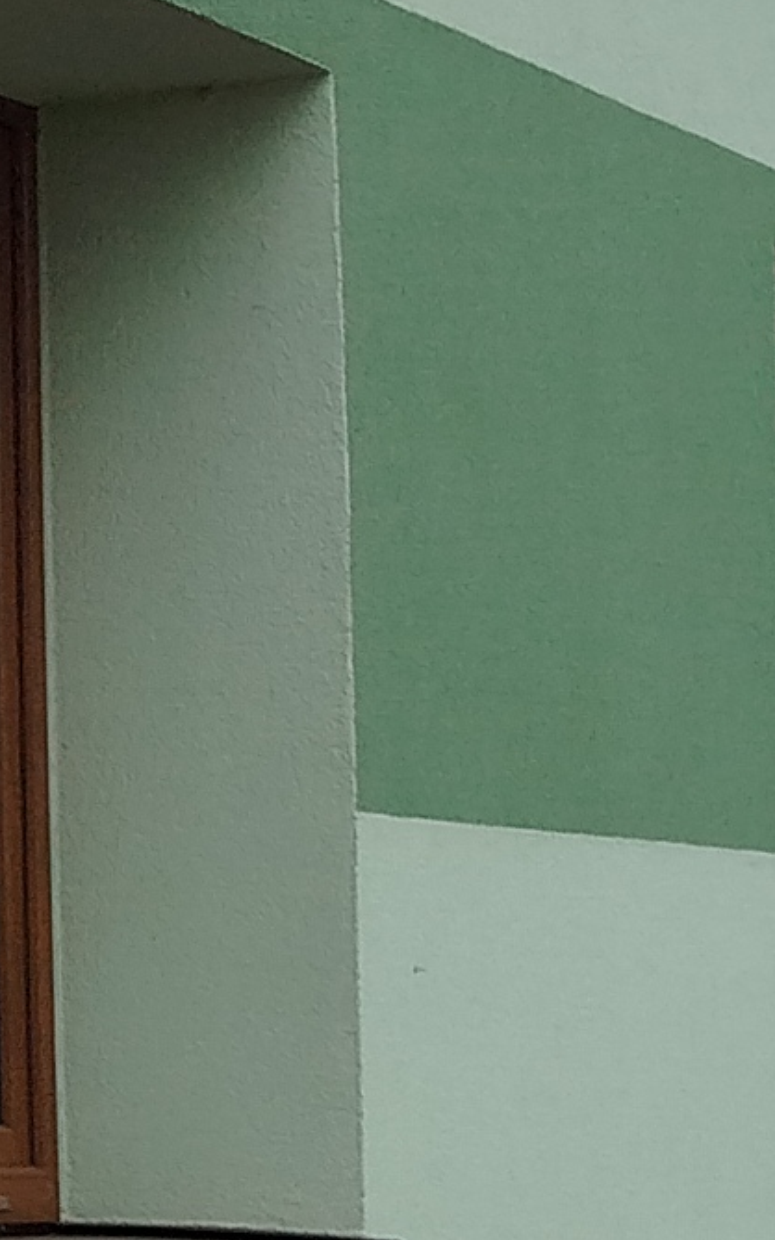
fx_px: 5138
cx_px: -2216
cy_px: 806
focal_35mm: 152
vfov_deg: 13.7
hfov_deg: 6.9
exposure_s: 1/672
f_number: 1.7
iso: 50
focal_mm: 5.31
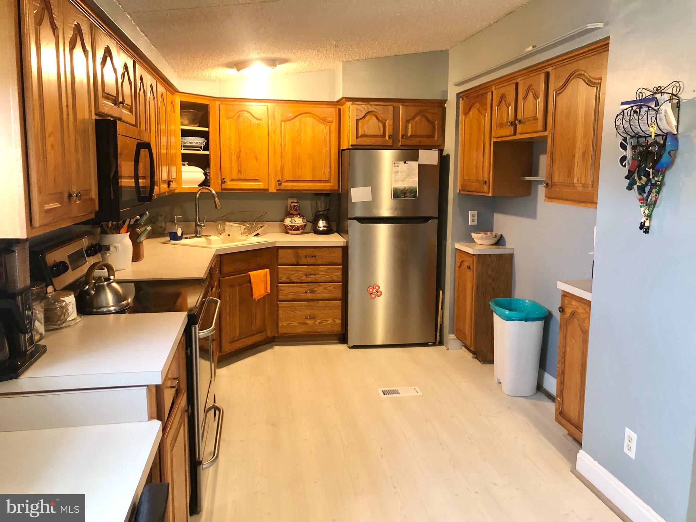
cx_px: 348
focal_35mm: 28
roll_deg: +0.2
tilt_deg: -10.9
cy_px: 261
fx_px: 563
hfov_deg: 63.4
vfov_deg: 49.7
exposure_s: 1/15
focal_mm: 3.99
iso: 80
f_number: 1.8
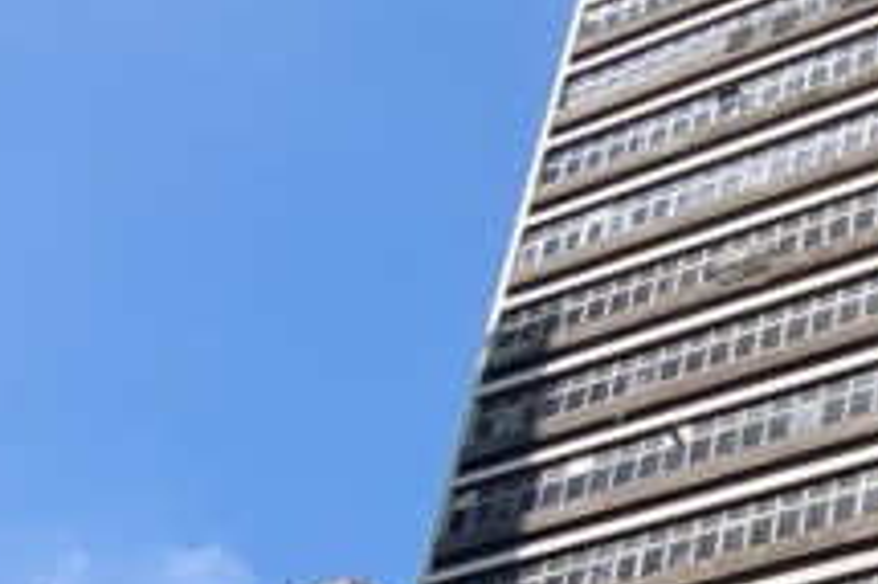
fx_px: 2047
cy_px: 429
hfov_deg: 20.7
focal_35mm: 84
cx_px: 1309
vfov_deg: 16.2
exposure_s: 1/890
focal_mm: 1.74
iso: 50
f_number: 2.2
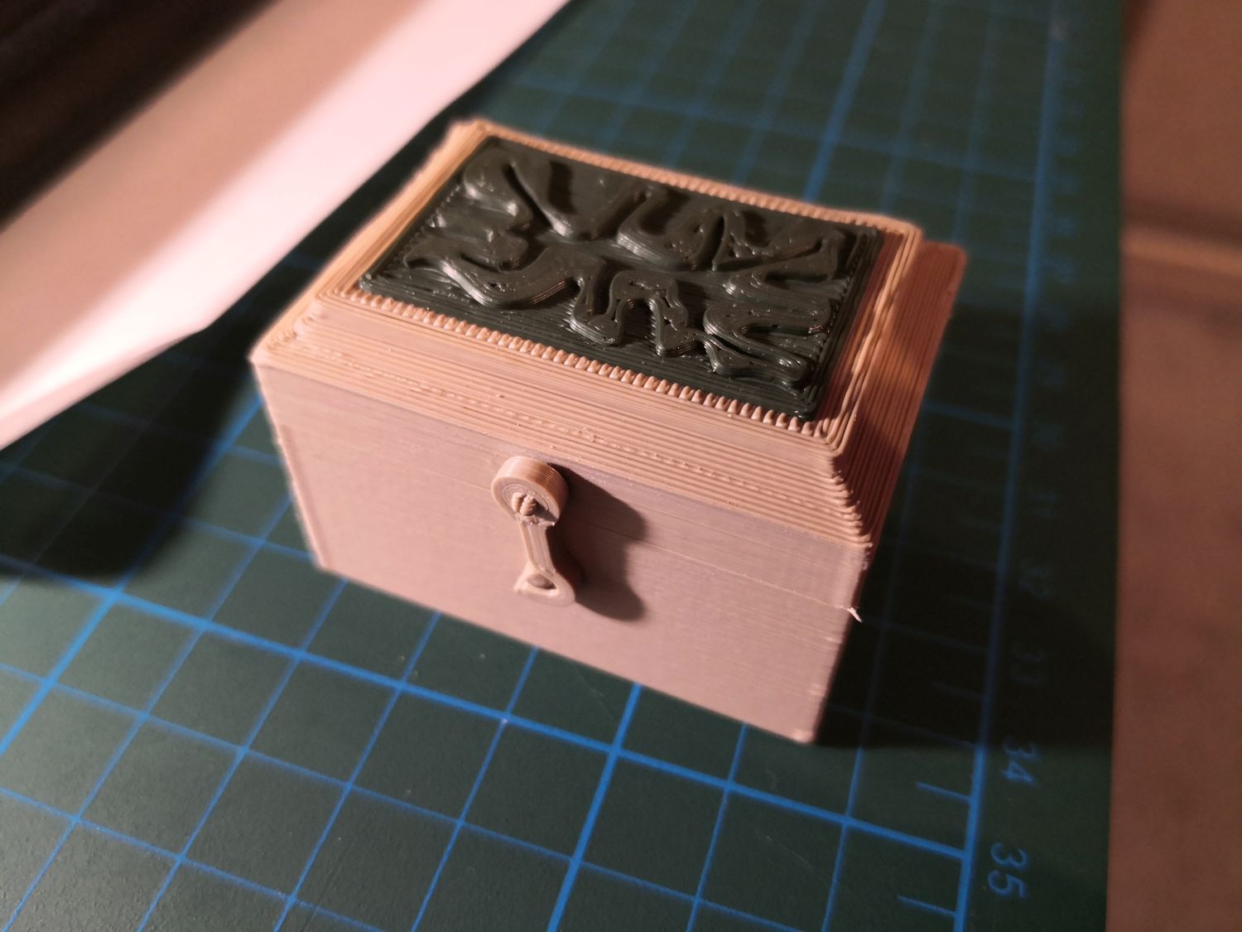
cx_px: 621
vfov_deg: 51.4
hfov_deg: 65.3
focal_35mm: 27
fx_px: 969
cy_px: 466
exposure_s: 1/33.3
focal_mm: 3.95
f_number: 1.6
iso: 200
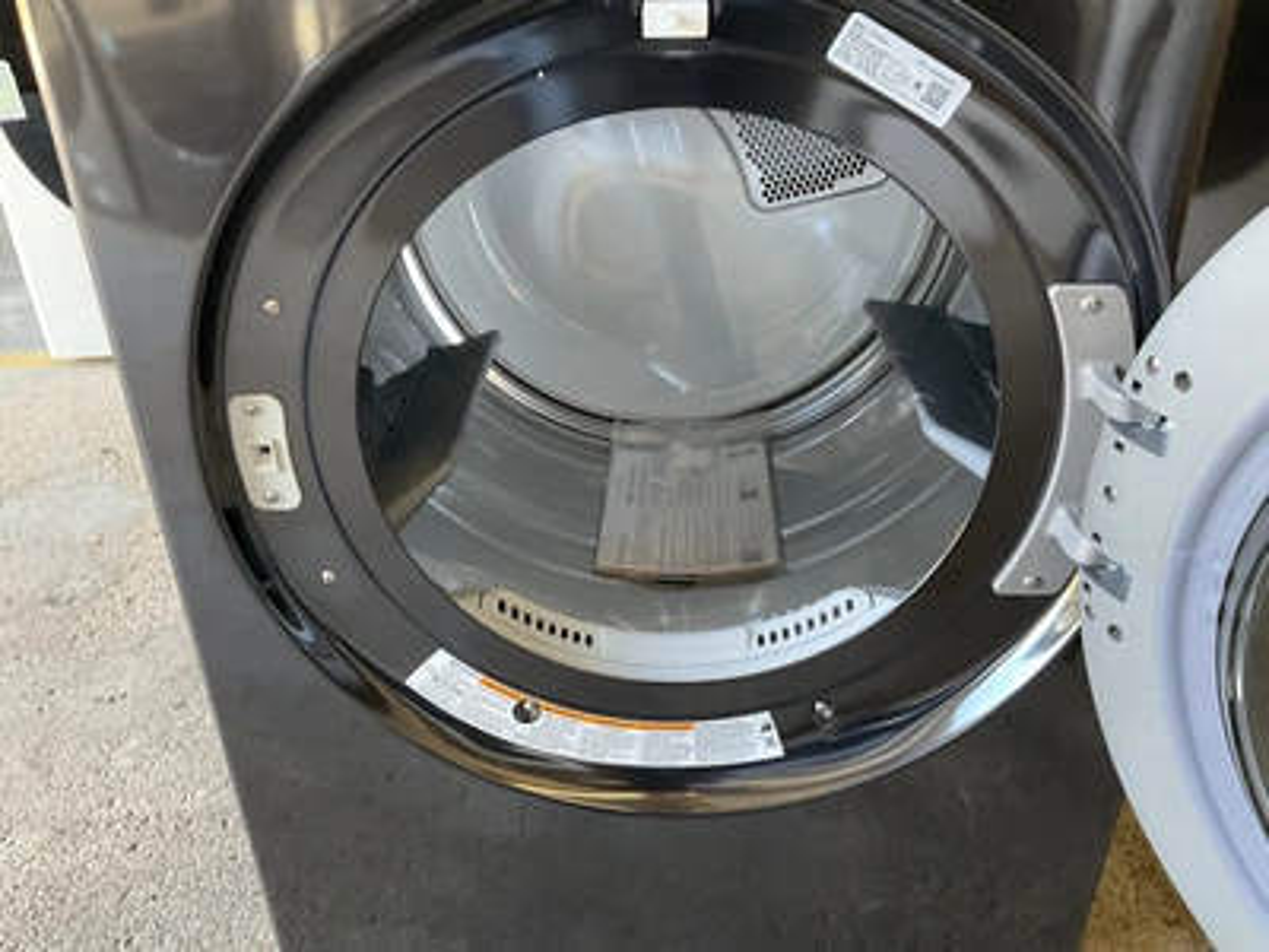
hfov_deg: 61.7
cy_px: 476
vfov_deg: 48.2
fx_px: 1063
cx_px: 634
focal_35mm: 29
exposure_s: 1/60
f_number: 1.8
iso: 125
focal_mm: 3
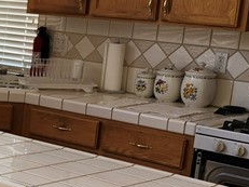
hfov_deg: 16.5
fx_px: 733
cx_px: -184
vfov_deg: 14.4
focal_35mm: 102
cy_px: 138
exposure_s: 1/180
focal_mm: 5.54
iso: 100
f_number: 1.8
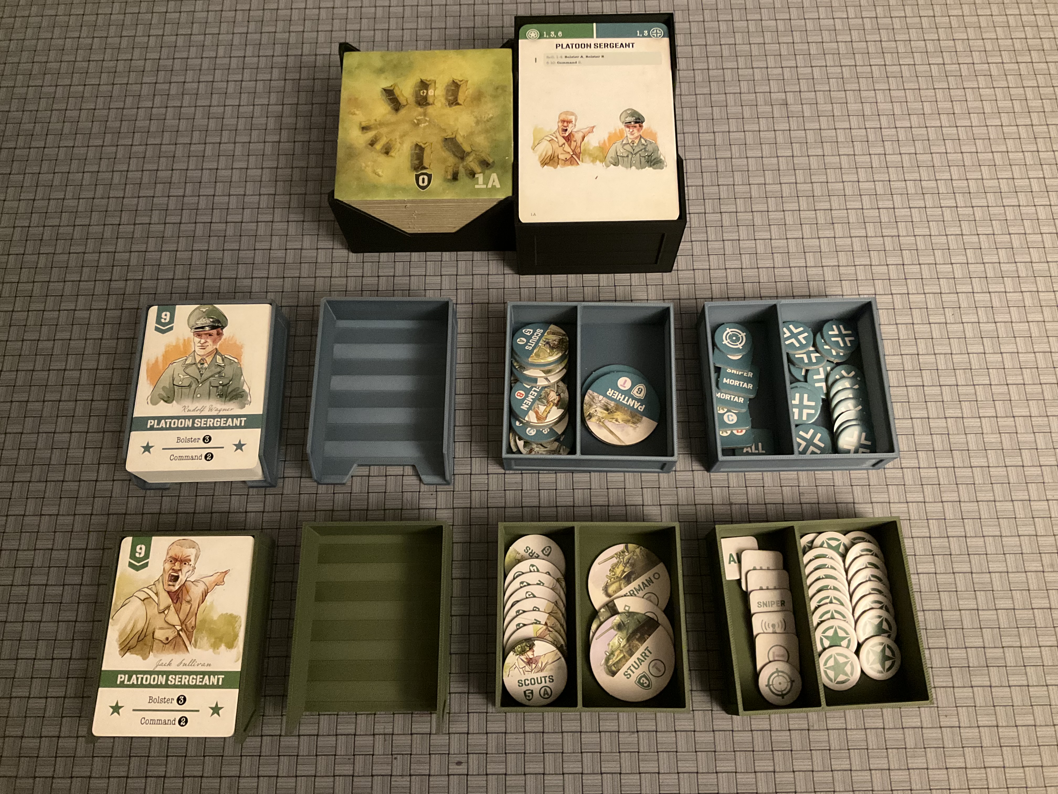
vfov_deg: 48.2
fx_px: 886
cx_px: 529
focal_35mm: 29
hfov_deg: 61.7
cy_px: 397
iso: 500
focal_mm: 3
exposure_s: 1/30
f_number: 1.8
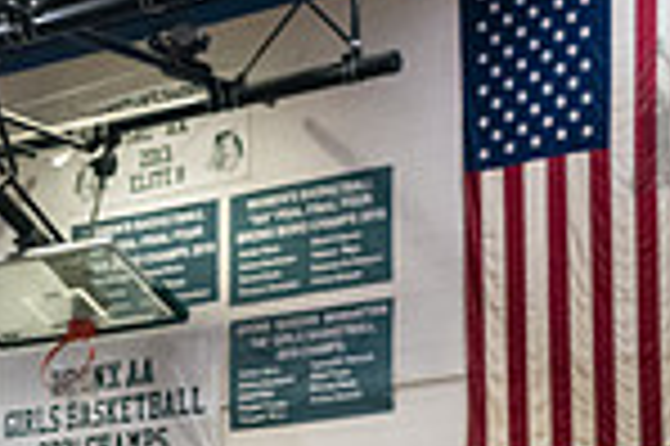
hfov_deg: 14.3
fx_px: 2547
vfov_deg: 9.6
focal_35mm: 137
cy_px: 768
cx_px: -216
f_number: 4
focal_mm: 35
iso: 8000
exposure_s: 1/400
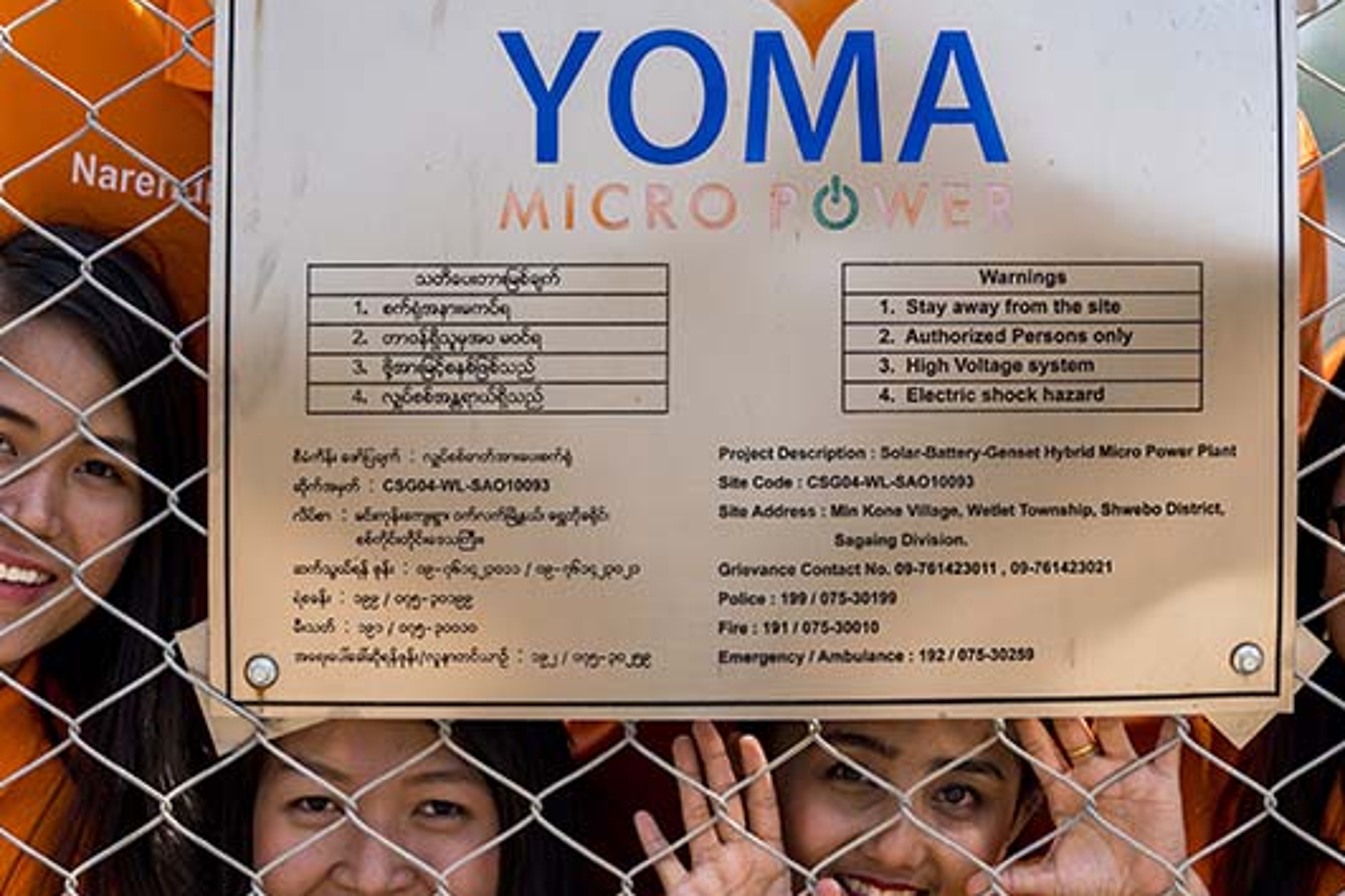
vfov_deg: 5.6
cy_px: 314
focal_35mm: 244
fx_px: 9115
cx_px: 811
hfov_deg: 8.4
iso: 450
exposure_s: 1/4000
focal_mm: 135
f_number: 3.2
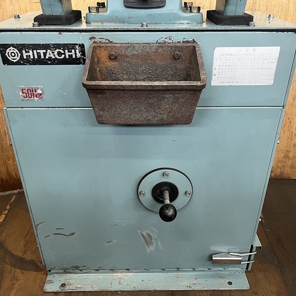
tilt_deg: -29.9
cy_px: 148
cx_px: 149
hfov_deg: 52.5
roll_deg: +0.5
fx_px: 300
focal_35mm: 31
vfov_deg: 52.5
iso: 250
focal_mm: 5.1
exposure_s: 1/60
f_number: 1.6
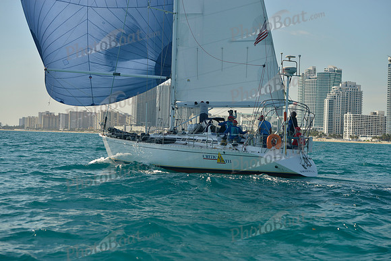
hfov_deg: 28.8
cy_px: 130
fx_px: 760
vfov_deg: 19.5
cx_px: 196
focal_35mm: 70
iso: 200
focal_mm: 70
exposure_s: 1/800
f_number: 5
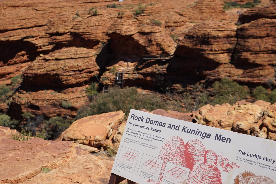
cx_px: 132
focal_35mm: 43
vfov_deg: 31.1
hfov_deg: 45.4
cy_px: 76
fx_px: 330
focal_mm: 29
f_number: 4.5
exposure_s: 1/1000
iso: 100
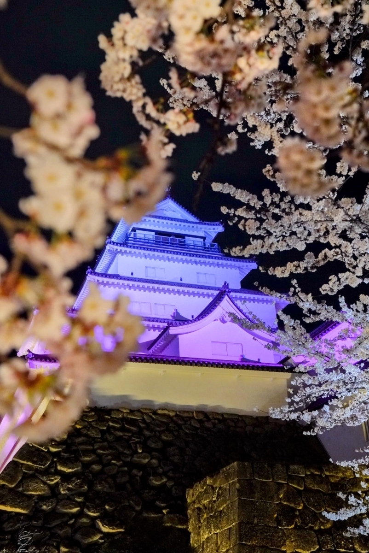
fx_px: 645
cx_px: 184
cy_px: 276
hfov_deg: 31.9
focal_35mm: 42
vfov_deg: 46.4
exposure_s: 1/60
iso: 8000
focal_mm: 28
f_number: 4
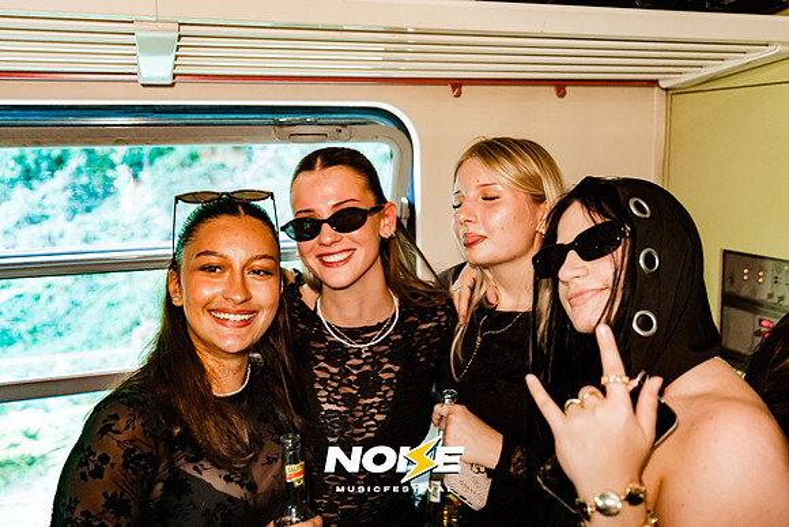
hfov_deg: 54.4
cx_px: 394
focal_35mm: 35
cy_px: 264
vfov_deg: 37.9
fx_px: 767
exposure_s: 1/80
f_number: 2.8
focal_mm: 35
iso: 3200
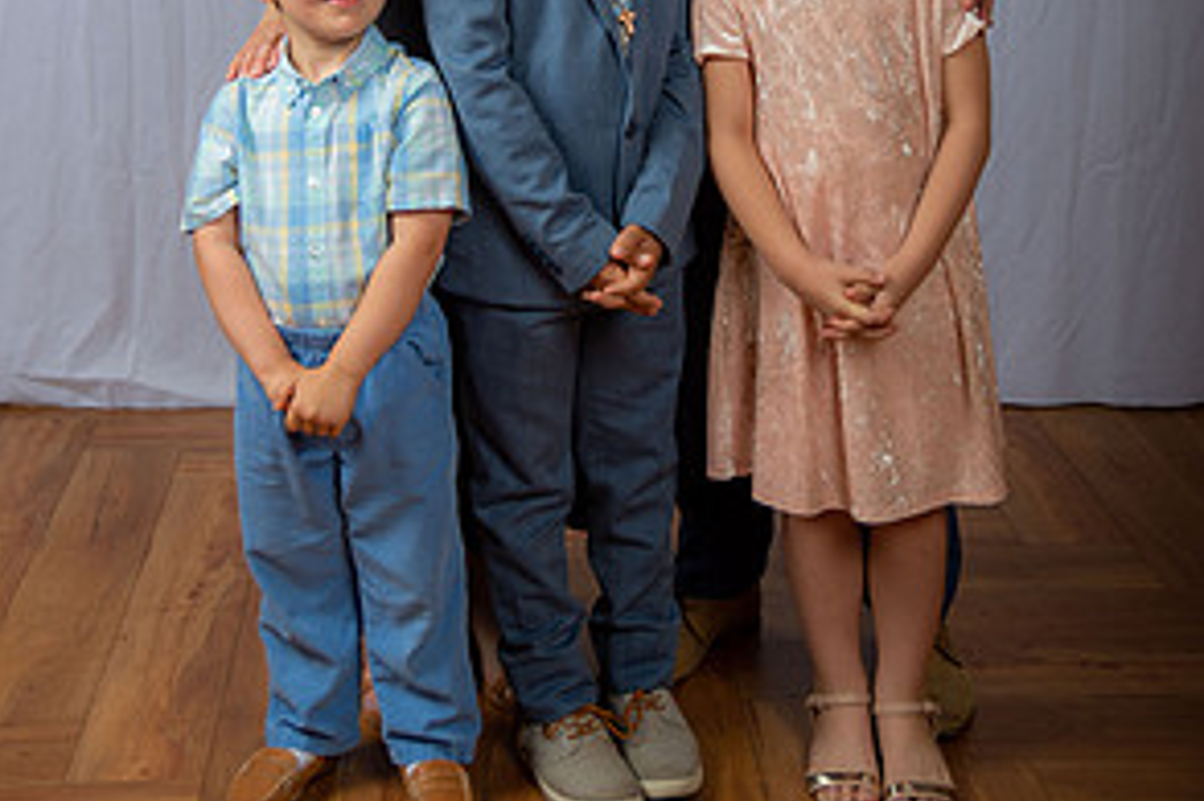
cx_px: 610
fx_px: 2306
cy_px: 29
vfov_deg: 19.2
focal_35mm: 69
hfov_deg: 29.3
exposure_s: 1/200
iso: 250
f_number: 6.3
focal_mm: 45
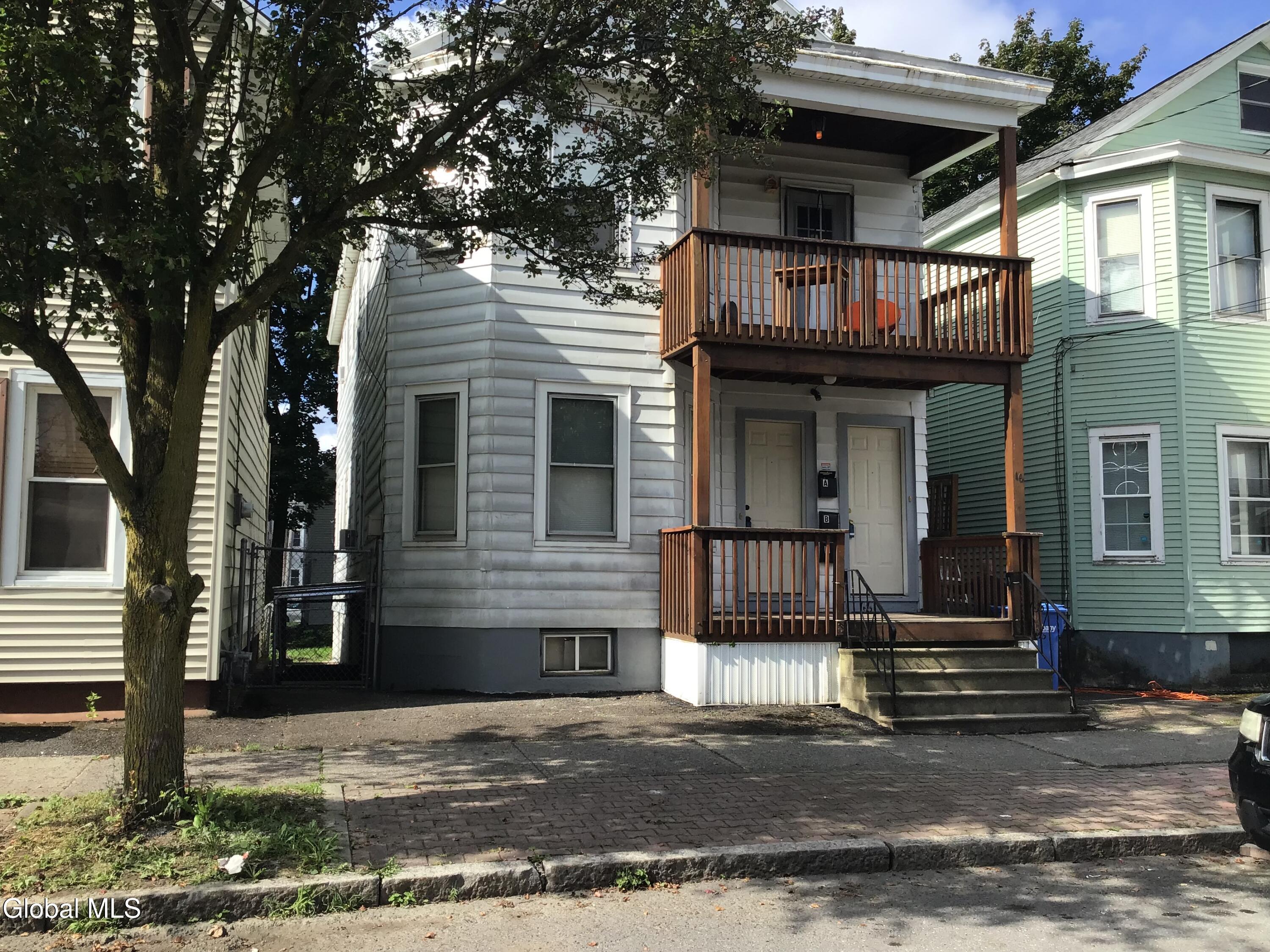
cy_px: 476
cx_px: 635
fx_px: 1137
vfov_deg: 45.4
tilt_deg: +5.1
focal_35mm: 31
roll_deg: -1.1
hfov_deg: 58.4
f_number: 2.4
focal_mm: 3.3
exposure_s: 1/721
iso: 25
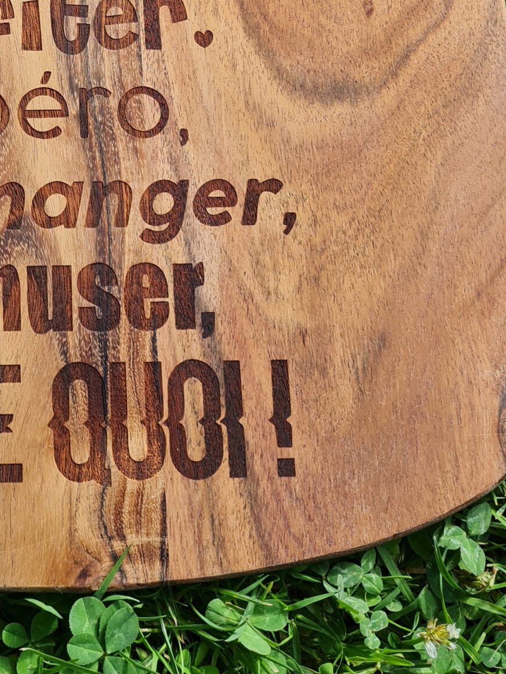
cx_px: 6
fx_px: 1130
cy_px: -2
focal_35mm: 58
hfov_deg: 24.2
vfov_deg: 30.8
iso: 50
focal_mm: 5.4
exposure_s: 1/491
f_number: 1.8
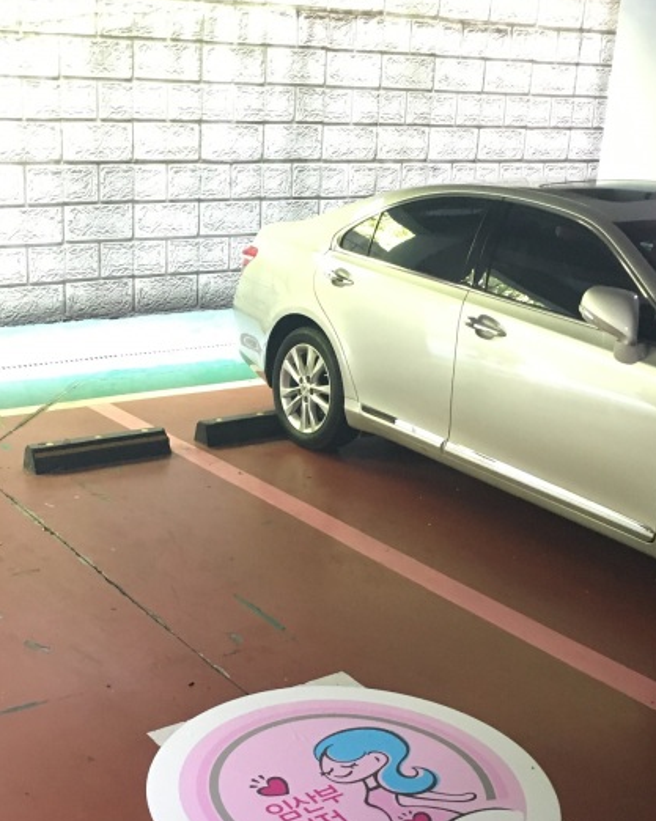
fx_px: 1142
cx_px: 231
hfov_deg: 31.9
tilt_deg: -17.8
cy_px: 480
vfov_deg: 39.4
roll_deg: -1.2
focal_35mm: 47
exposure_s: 1/15
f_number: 2.2
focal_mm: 4.15
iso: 400
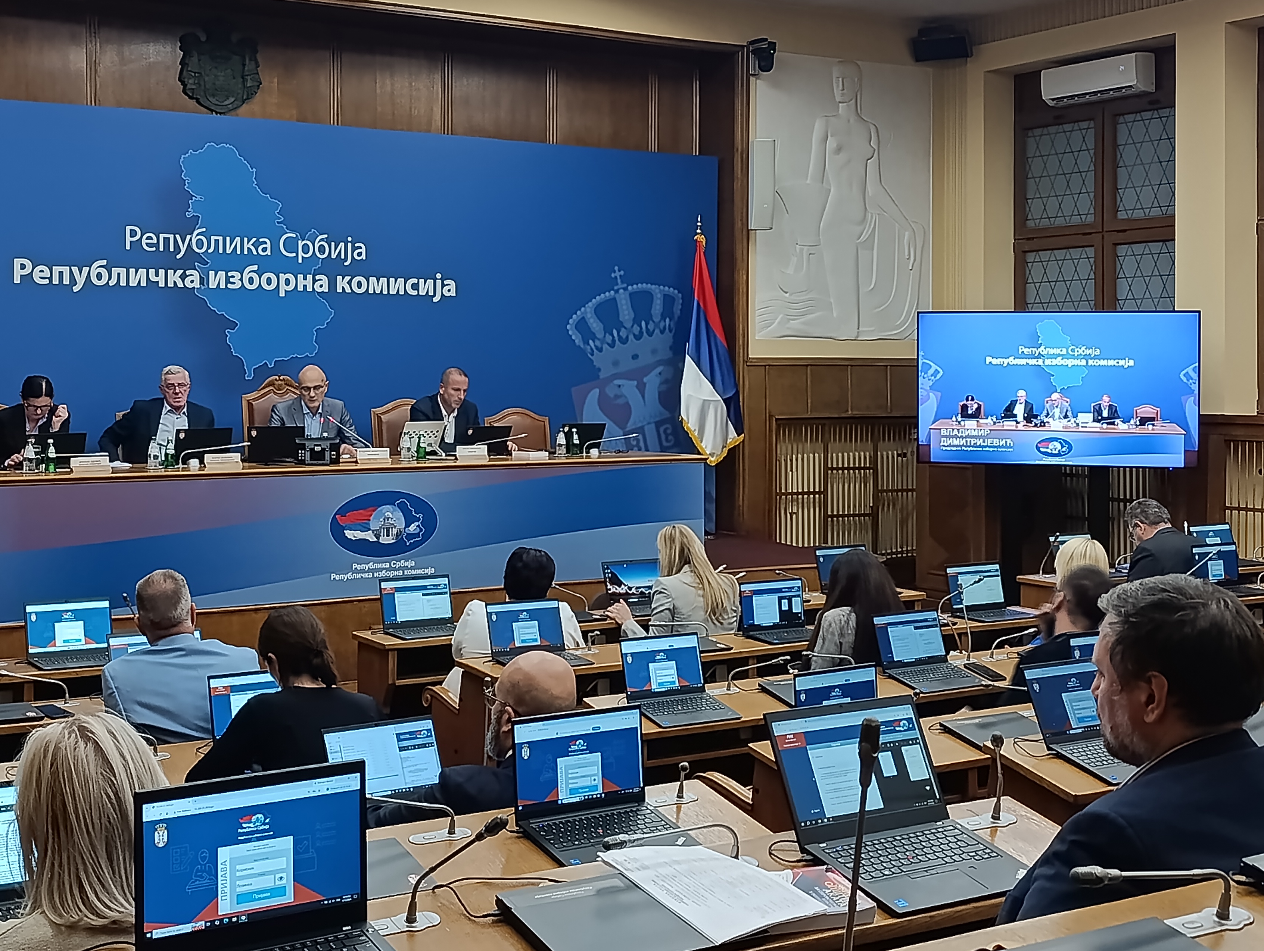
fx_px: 1719
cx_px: 621
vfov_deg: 30.9
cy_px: 380
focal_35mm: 47
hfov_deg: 40.4
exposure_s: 1/100
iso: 1000
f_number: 1.6
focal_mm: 6.14
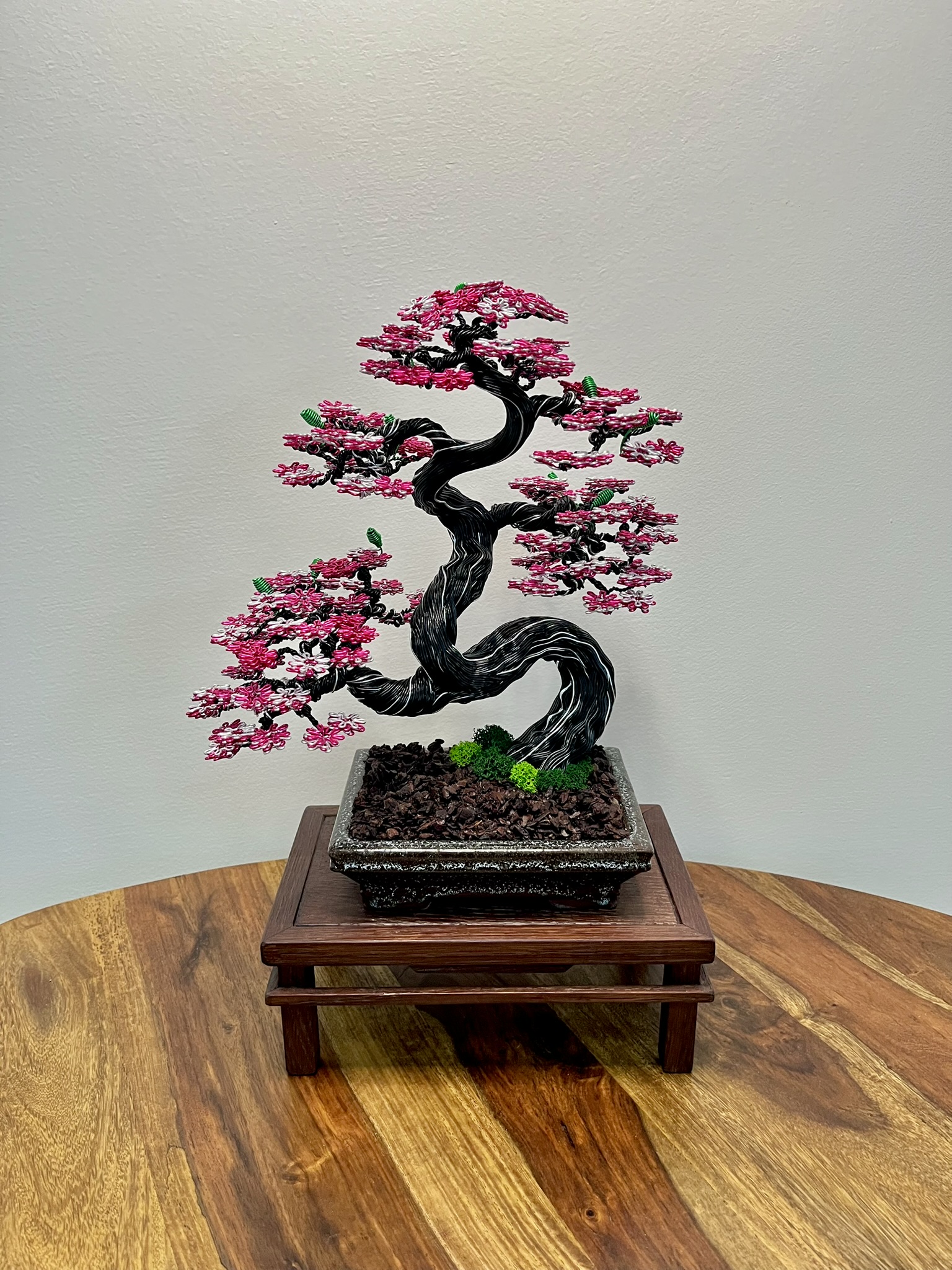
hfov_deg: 53.1
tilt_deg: -17.8
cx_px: 476
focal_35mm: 26
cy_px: 635
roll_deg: +1.0
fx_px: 953
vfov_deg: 67.3
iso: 250
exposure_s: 1/59
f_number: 1.6
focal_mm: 5.1
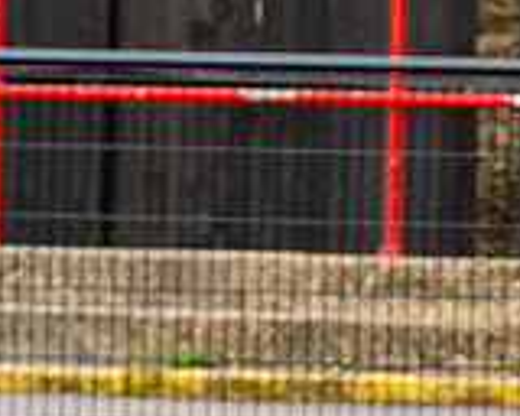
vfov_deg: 1.1
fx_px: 20761
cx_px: -930
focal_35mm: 1349
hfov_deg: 1.4
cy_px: 465
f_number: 4.5
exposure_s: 1/1600
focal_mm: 130
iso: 800
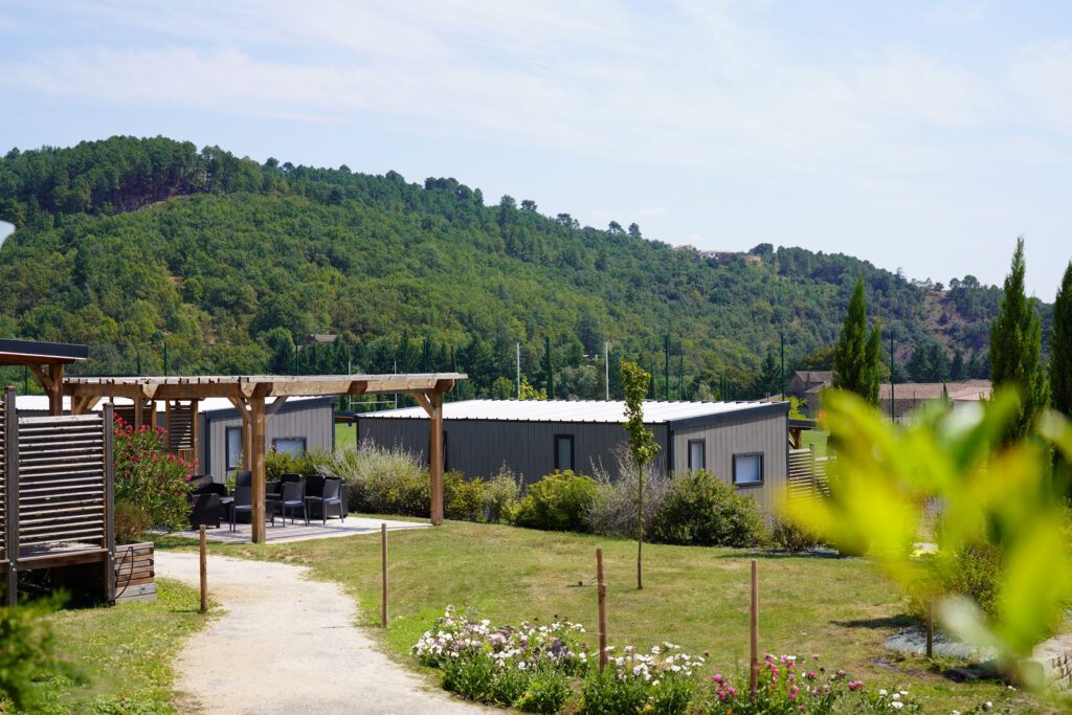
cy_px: 358
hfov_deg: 38.9
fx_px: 1519
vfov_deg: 26.5
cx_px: 536
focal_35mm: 51
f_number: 5
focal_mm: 51
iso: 100
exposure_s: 1/640
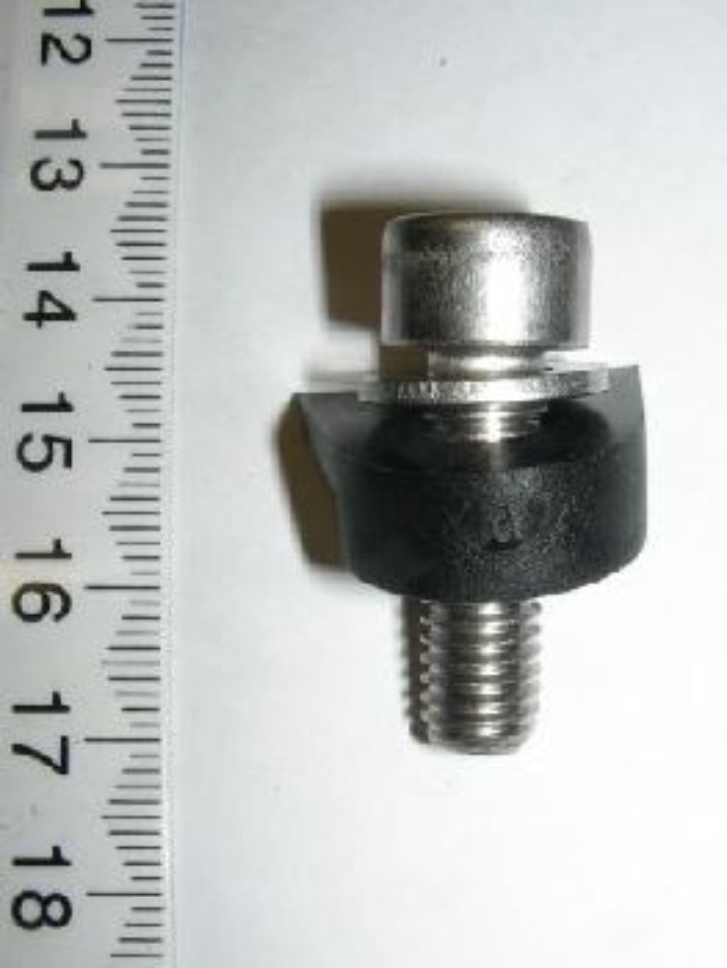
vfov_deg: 48.9
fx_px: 1063
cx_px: 364
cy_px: 484
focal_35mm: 38
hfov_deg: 37.8
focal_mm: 6.3
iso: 50
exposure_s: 1/60.1
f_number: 6.8
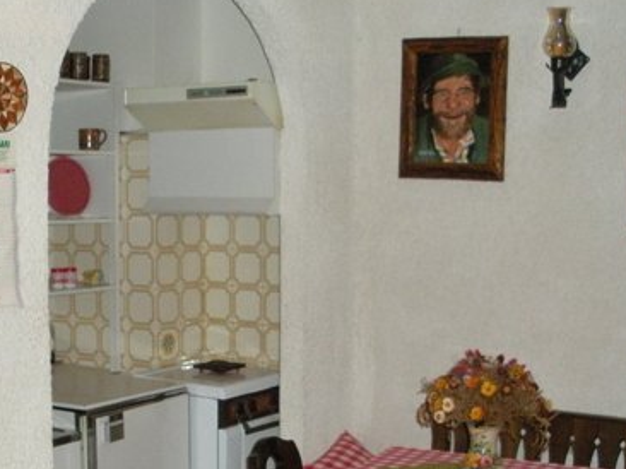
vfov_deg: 23.1
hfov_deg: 30.7
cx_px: 289
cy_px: 334
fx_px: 1139
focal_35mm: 63
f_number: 3.5
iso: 448
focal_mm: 6.3
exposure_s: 1/8
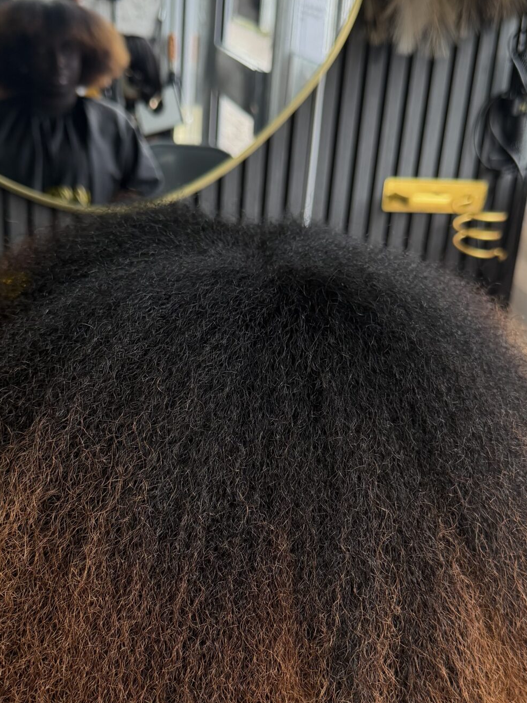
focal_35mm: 47
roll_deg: -4.6
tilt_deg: -26.9
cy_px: 527
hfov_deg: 30.9
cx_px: 266
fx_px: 954
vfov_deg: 39.4
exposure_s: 1/183
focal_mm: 6.76
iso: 160
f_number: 1.78
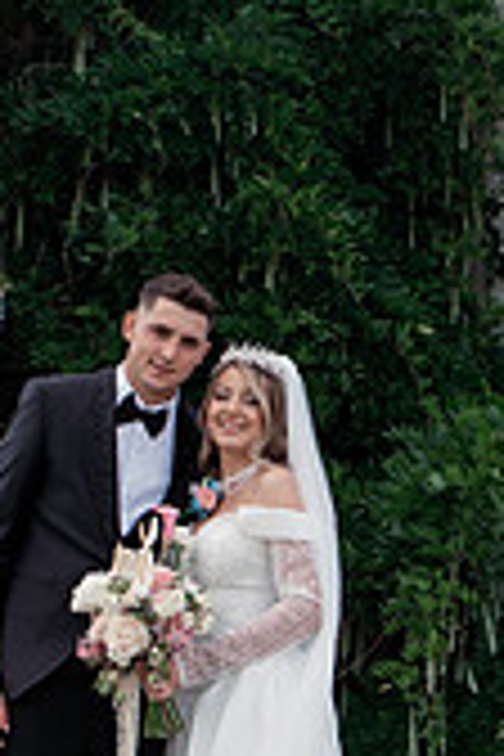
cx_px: 261
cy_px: 392
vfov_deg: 21.7
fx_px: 1974
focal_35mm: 94
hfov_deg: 14.6
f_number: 4
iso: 160
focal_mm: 35
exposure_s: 1/400
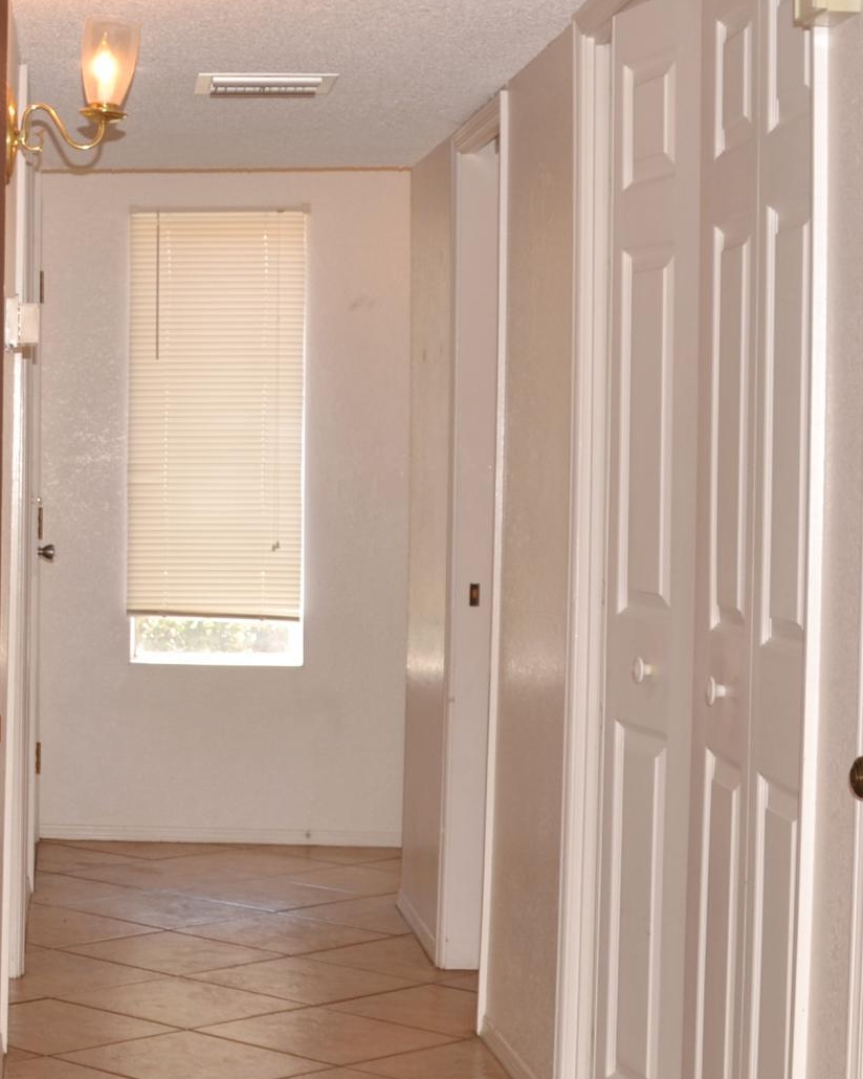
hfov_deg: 17.4
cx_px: -296
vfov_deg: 23.3
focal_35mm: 82
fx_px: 2618
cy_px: 472
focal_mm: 20
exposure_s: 1/60
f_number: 3.5
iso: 100
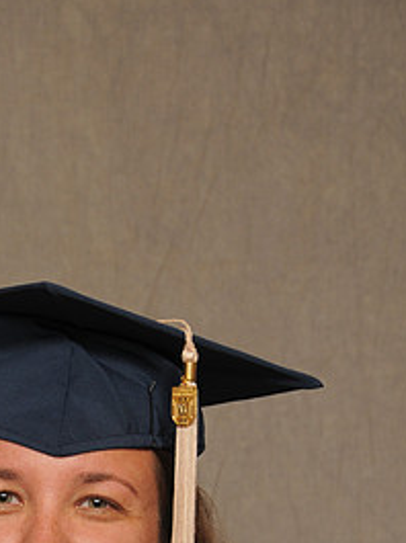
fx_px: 3464
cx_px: 42
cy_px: 586
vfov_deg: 8.9
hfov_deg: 6.7
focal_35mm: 221
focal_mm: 70
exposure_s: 1/60
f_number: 5.6
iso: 200
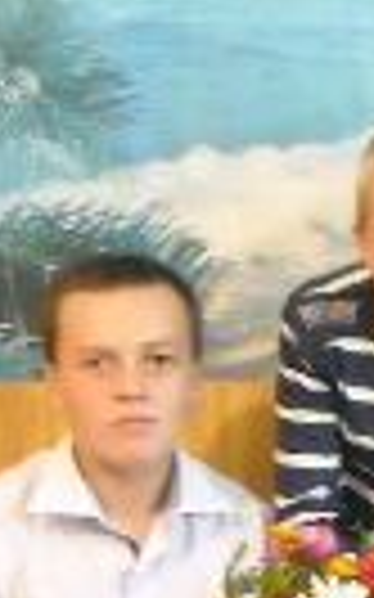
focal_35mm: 125
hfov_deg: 10.1
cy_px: 643
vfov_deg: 16.3
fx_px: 2041
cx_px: 604
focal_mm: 5.7
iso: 800
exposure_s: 1/8
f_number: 2.8
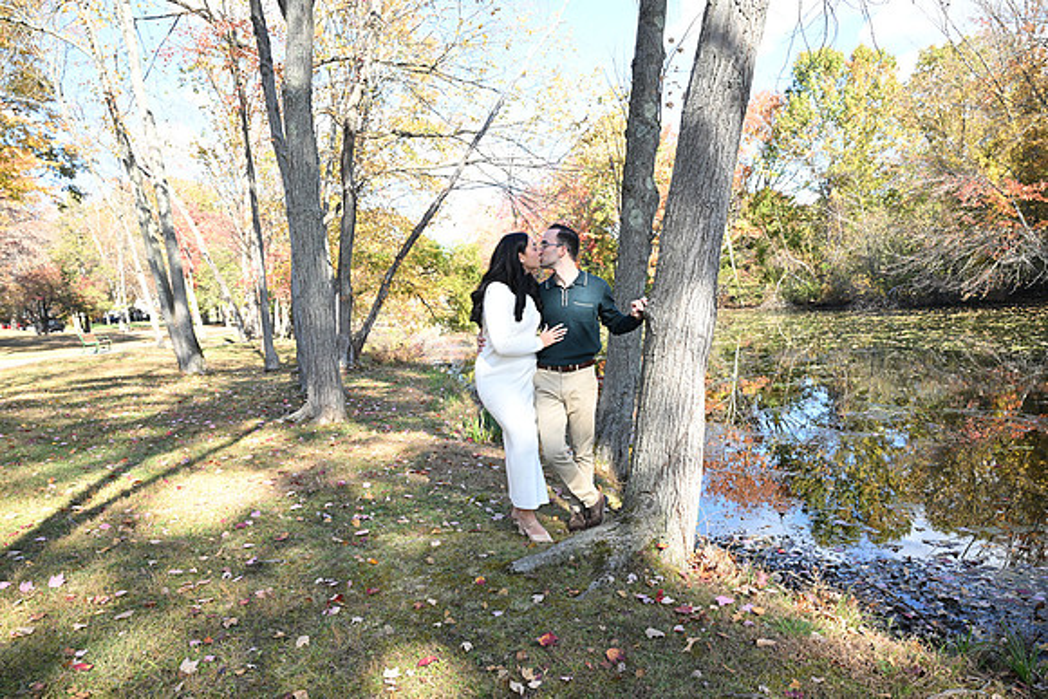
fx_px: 742
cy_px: 350
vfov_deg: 50.4
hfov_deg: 70.4
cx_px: 524
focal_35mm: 26
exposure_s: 1/100
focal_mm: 25.5
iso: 200
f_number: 6.3
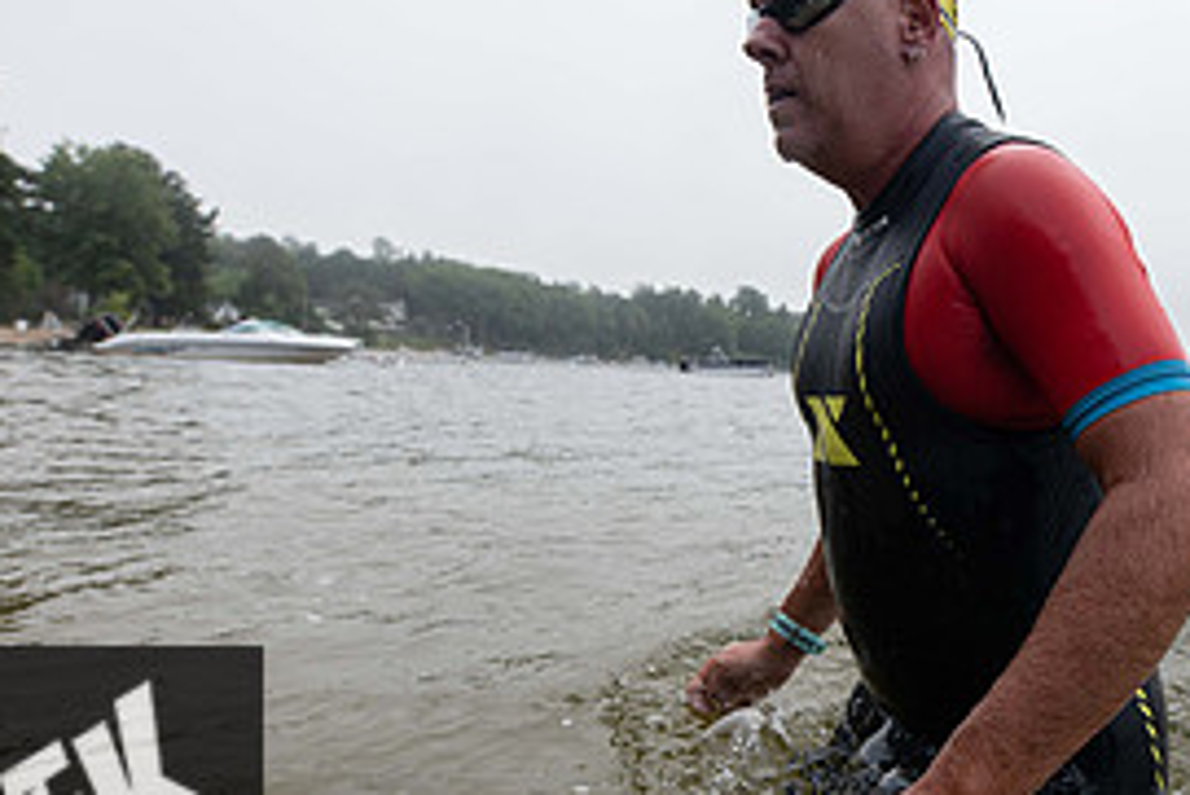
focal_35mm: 30
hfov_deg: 58.2
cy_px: 419
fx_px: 992
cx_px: 913
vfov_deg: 43.6
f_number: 4
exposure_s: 1/800
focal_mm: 14
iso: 400
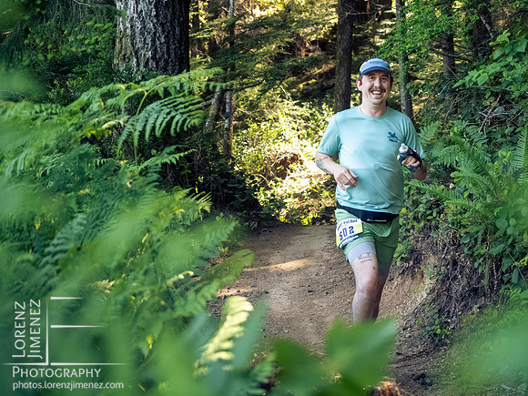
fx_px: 1220
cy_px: 198
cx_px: 264
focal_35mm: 80
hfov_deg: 24.4
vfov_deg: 18.4
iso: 5000
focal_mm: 40
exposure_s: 1/1250
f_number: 2.8
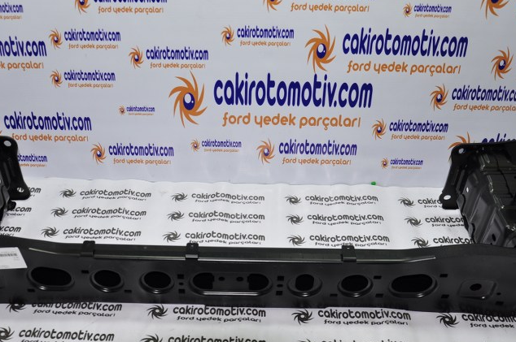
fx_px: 640
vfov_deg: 30.0
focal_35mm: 45
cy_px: 163
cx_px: 228
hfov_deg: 43.8
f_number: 4.5
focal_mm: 21
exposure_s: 1/80
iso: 200
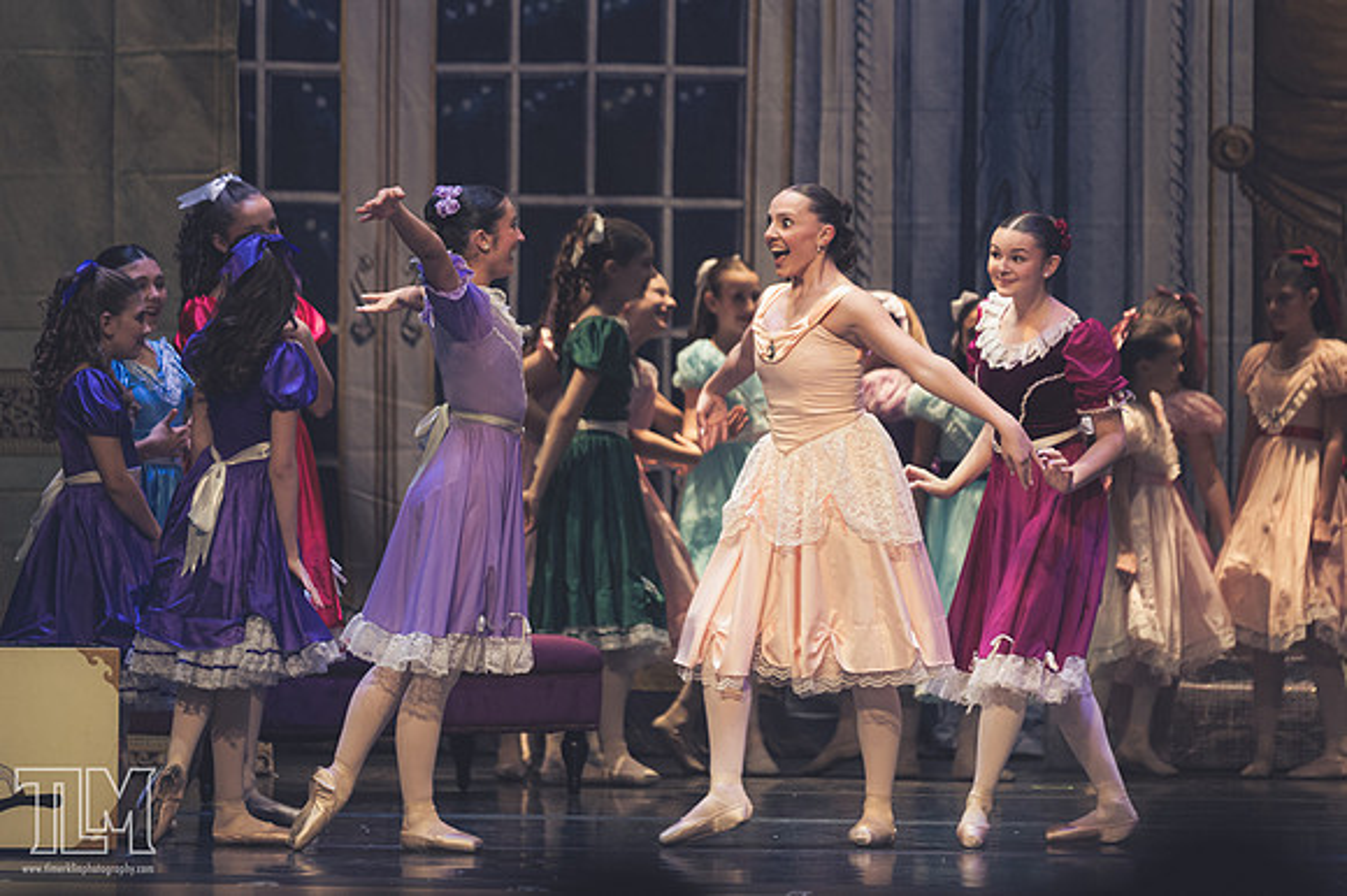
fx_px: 11218
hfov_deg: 6.9
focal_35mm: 300
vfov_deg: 4.6
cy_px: 448
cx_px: 674
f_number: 2.8
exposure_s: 1/320
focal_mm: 200
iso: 800
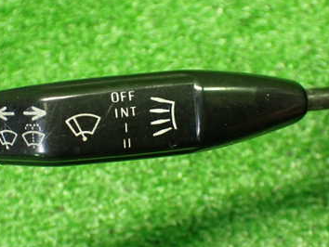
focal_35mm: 61
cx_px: 134
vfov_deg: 24.1
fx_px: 580
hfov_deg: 31.6
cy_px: 124
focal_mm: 6.37
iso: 800
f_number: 2.5
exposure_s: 1/60
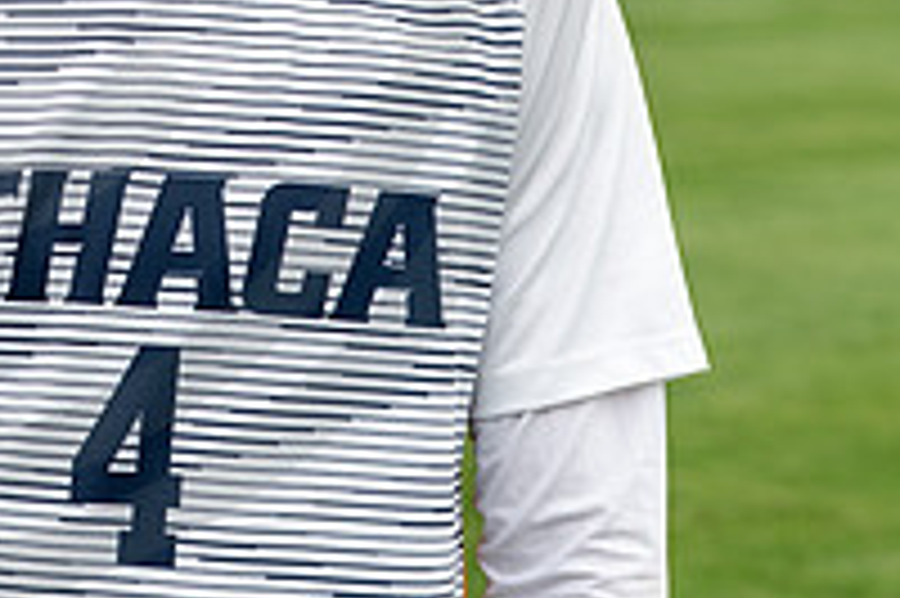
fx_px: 5121
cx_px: -189
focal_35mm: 205
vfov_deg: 6.6
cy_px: -169
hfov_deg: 9.9
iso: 320
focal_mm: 70
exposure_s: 1/320
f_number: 4.5
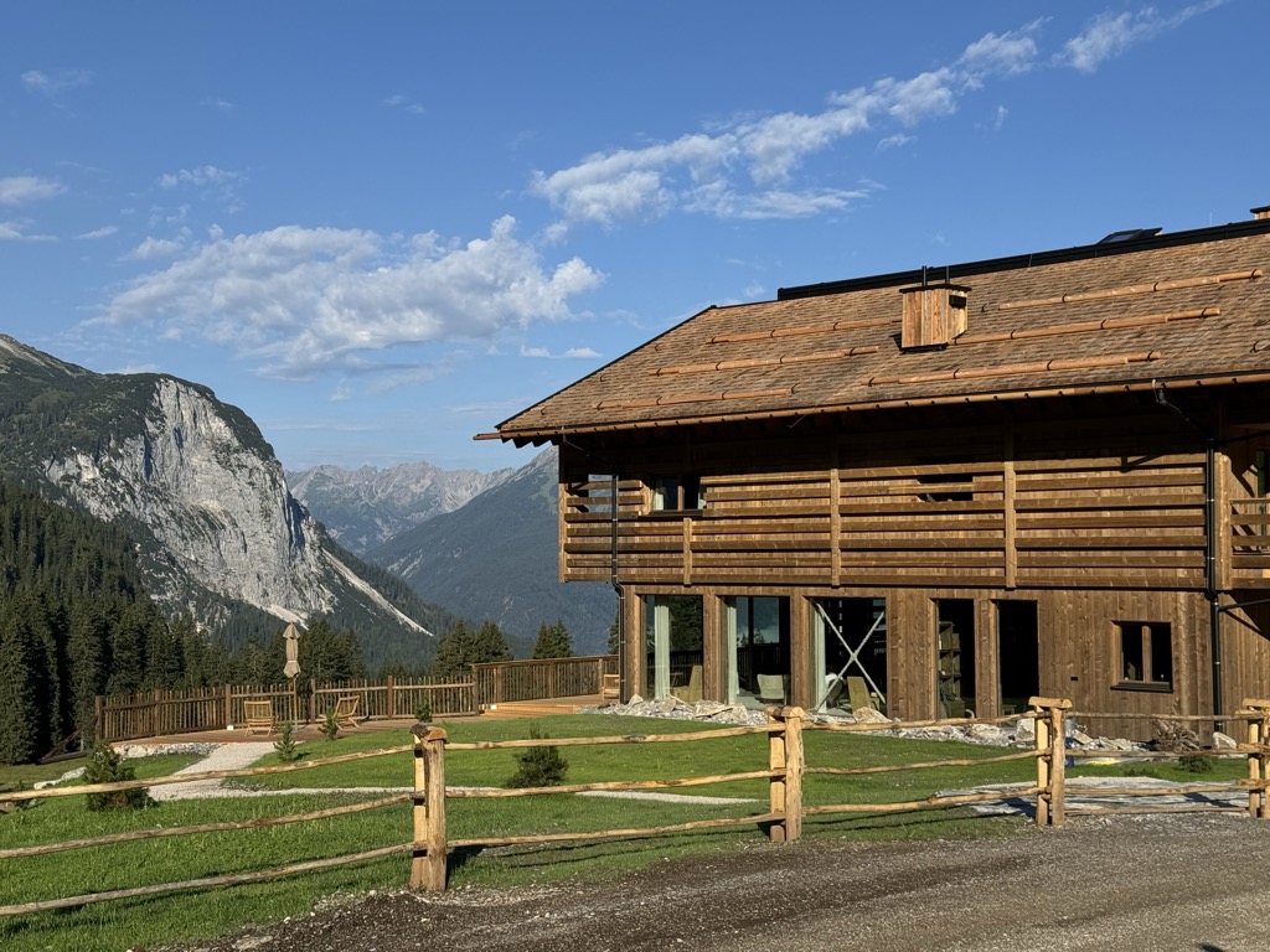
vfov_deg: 30.3
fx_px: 1761
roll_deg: +0.4
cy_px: 476
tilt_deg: +2.1
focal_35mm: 48
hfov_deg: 39.7
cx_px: 635
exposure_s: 1/4608
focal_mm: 6.76
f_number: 1.78
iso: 64
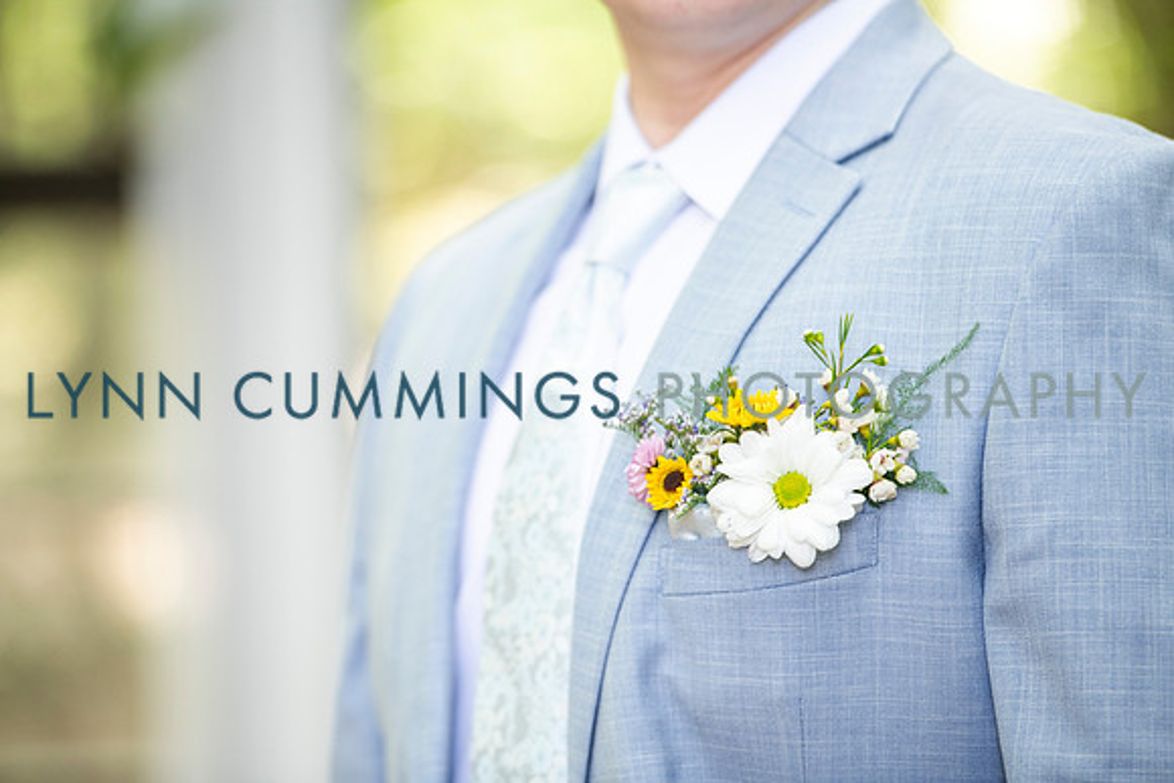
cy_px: 392
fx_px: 6394
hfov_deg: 10.5
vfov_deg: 7.0
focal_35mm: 196
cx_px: 587
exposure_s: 1/160
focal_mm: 195
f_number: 3.2
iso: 500
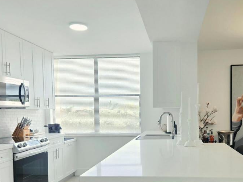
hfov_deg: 54.7
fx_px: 232
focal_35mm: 33
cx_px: 153
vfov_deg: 42.4
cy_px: 120
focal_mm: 5.4
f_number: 1.8
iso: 32
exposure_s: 1/120
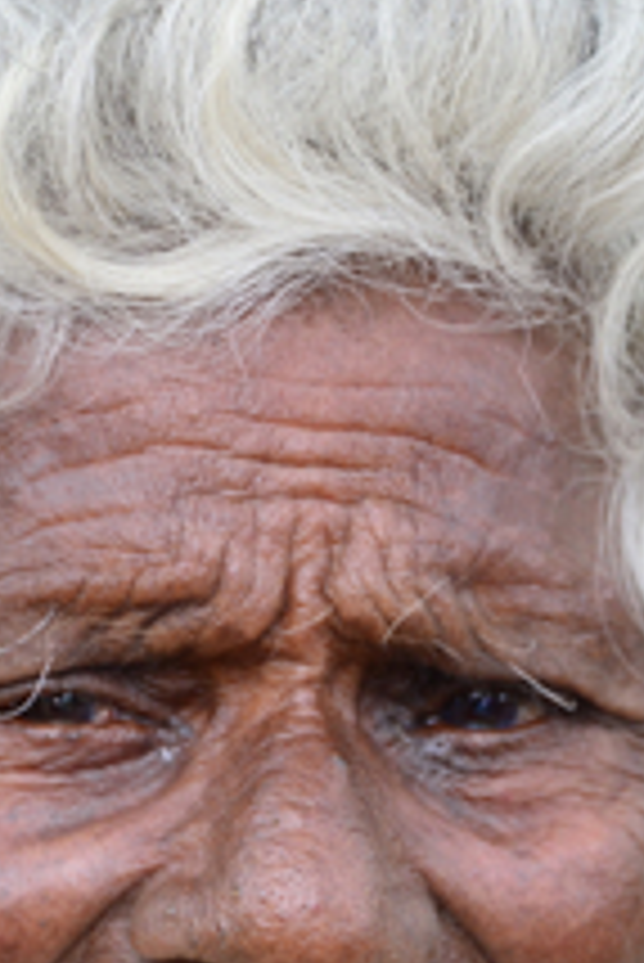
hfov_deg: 4.7
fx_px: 7876
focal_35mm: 294
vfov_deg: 7.0
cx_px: 248
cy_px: 886
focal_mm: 150
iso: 800
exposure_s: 1/250
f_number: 5.6
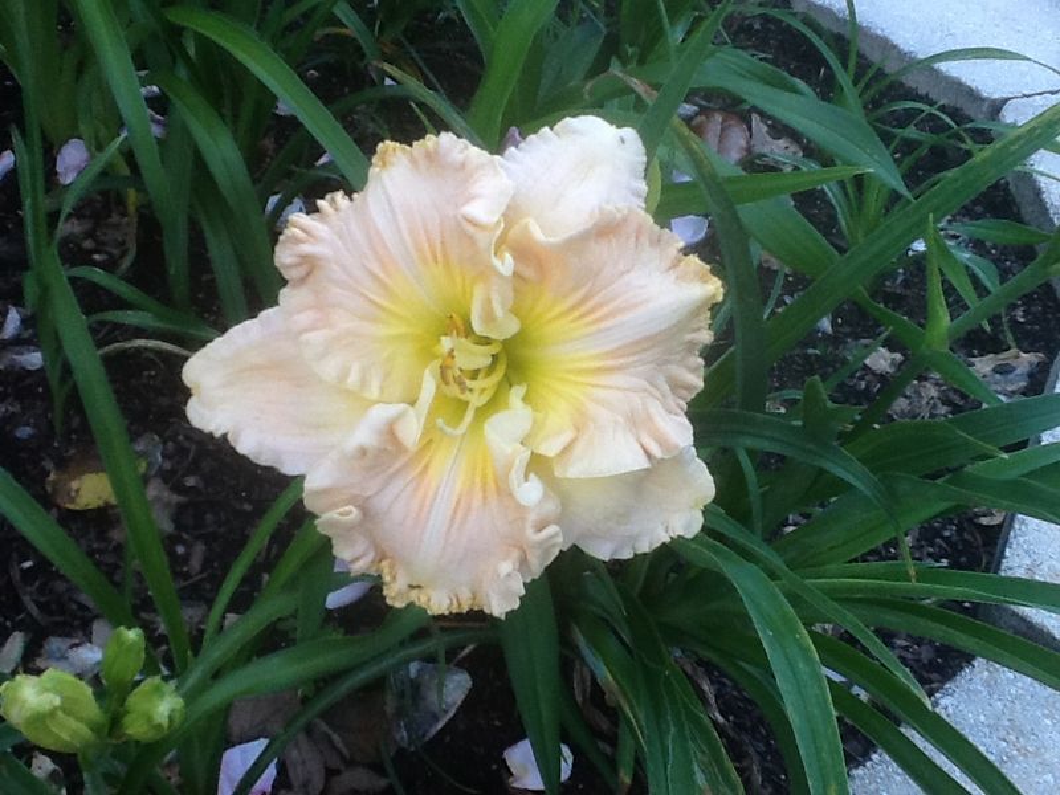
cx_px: 530
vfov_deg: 32.9
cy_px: 398
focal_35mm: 44
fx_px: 1347
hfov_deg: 42.9
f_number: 2.4
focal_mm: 2.03
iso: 50
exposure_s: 1/60
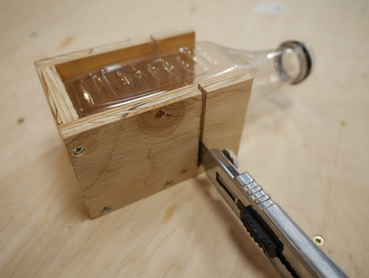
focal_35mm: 30
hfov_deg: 59.9
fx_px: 320
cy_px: 139
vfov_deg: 46.8
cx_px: 184
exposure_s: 1/160
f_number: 2
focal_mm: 15
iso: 200
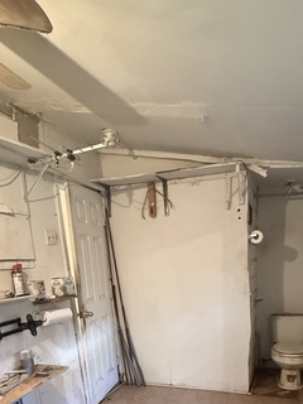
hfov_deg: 49.5
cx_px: 125
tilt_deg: -10.9
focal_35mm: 28
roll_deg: +4.3
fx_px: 327
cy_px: 335
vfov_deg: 57.7
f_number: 2.2
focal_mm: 2.22
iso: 1250
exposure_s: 1/60
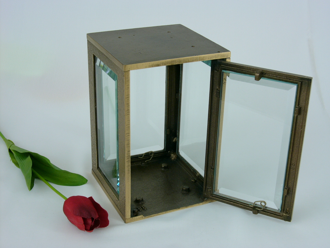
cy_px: 124
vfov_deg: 25.7
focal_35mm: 57
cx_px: 165
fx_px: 543
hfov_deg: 33.8
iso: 100
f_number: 7.1
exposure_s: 1/3.2
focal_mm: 14.4
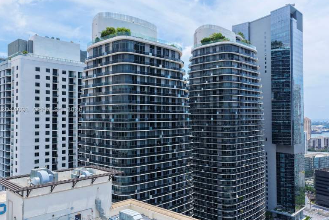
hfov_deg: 63.6
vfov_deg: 45.0
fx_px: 265
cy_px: 109
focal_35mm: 29
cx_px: 162
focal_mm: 14.45
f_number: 2.8
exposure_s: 1/2500
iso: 320
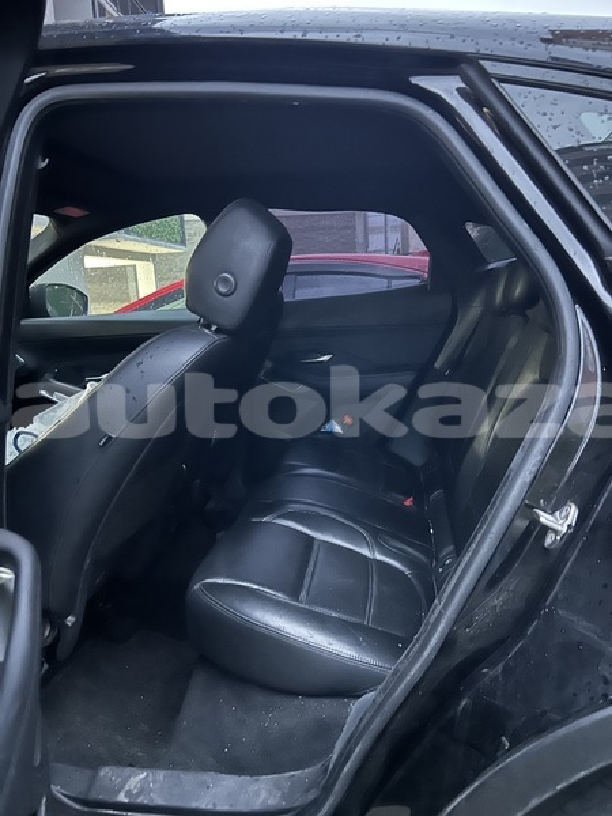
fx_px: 613
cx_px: 306
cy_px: 408
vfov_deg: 67.3
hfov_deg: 53.1
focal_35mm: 26
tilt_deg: -11.8
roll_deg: +2.5
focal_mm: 5.7
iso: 1250
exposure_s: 1/9
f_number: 1.5
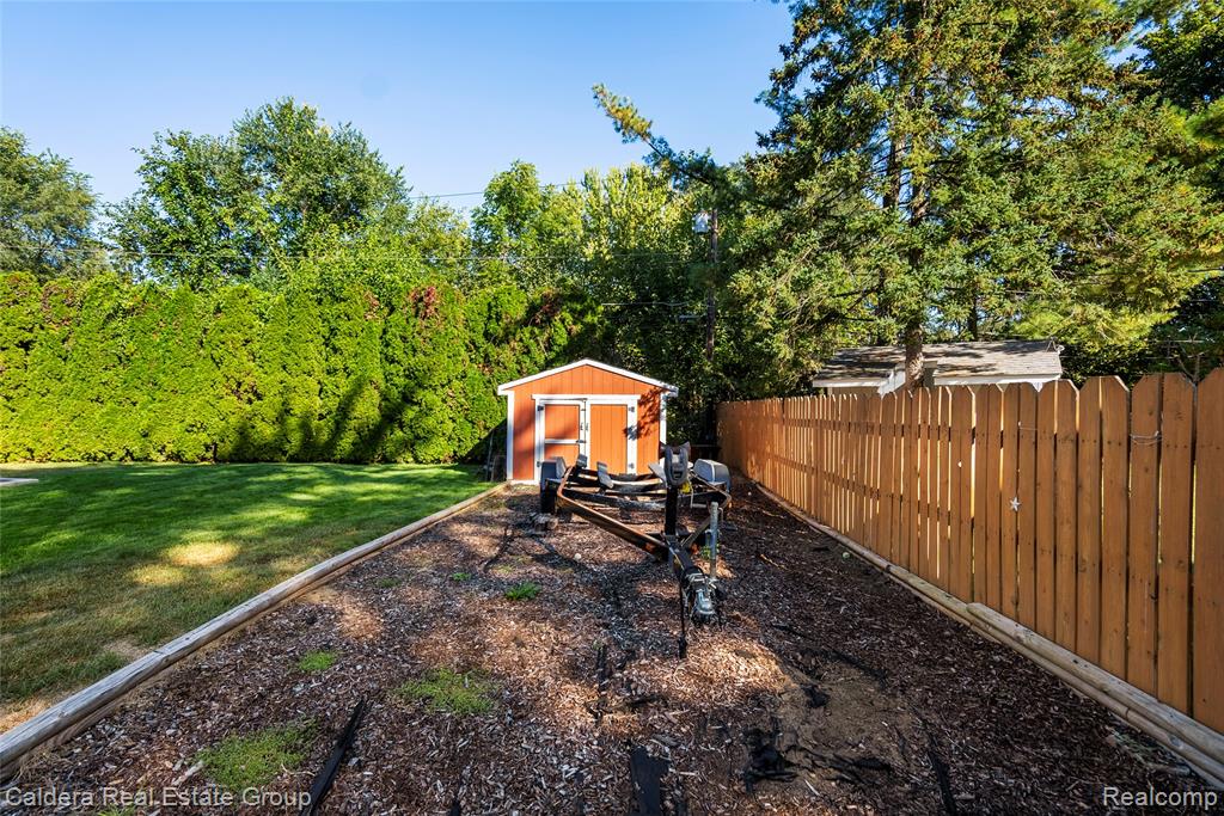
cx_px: 612
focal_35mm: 16
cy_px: 408
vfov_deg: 73.8
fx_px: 544
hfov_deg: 96.7
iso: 100
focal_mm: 16
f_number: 4
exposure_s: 1/320
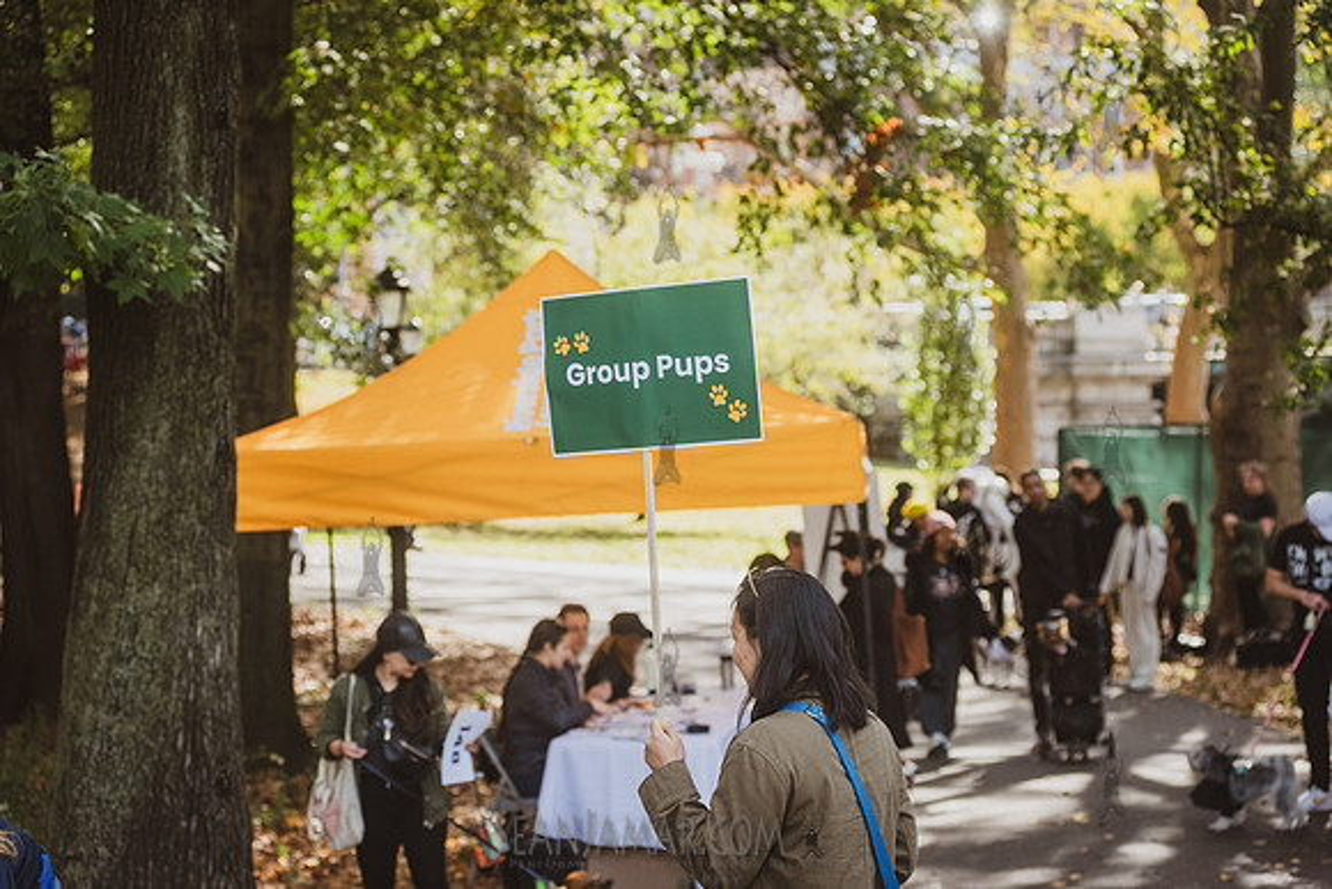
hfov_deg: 25.3
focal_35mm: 80
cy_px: 444
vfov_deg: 17.0
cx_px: 666
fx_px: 2967
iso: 1000
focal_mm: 80
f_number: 4
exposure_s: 1/1250
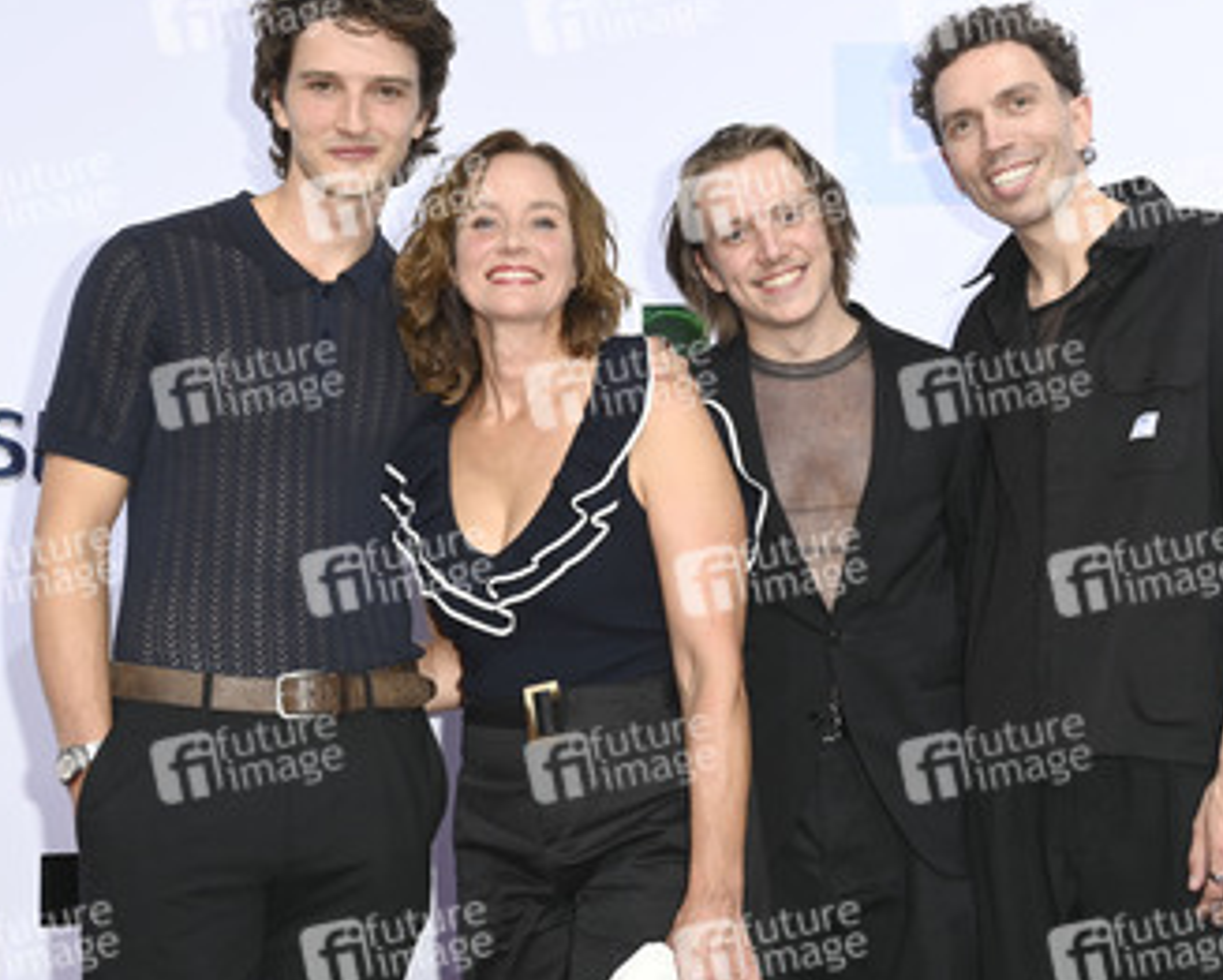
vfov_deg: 24.6
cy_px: 479
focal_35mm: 62
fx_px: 2245
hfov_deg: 30.4
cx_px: 671
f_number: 6.3
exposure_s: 1/250
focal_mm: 48
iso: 400
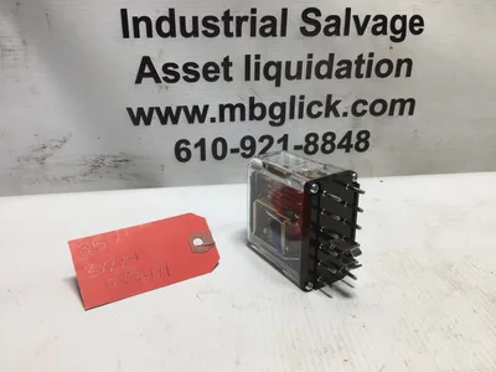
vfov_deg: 45.4
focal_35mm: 31
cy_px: 186
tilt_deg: -22.9
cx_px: 248
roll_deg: -1.0
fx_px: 444
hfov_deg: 58.4
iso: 25
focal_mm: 3.3
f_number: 2.4
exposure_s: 1/140
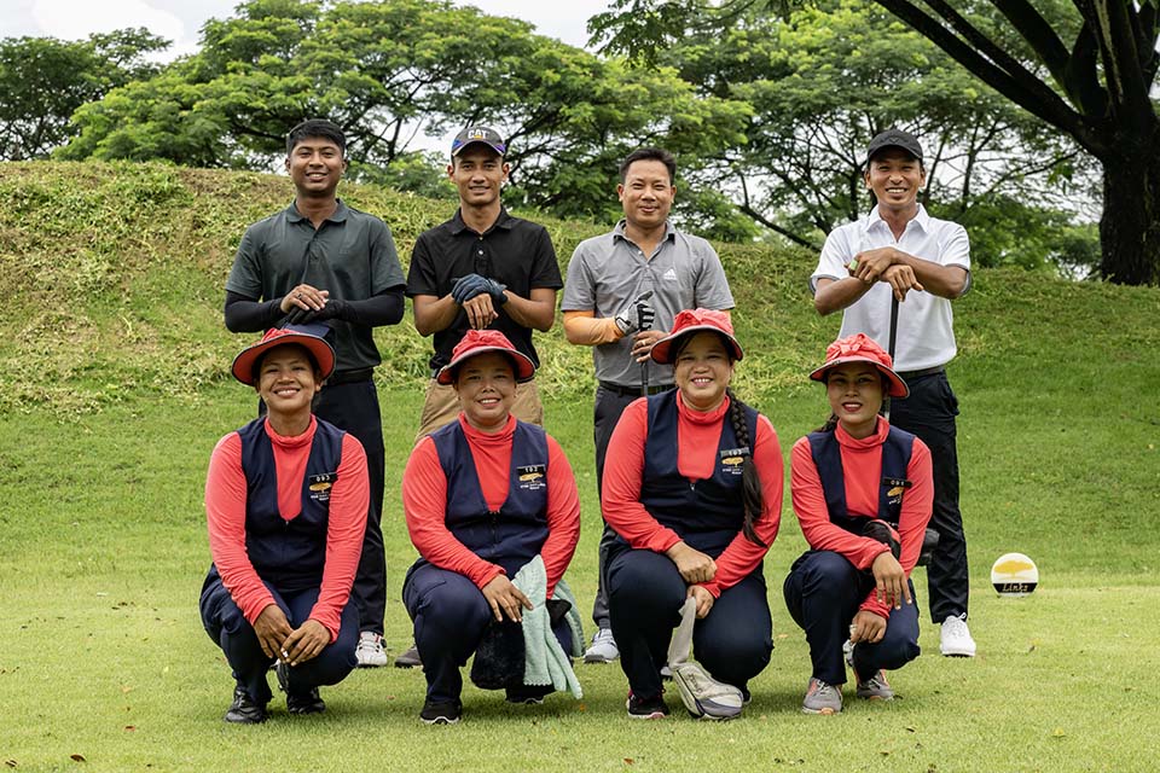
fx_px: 2127
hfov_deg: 30.5
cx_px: 580
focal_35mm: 66
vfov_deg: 20.6
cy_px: 386
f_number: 8
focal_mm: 66
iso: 360
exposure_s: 1/400
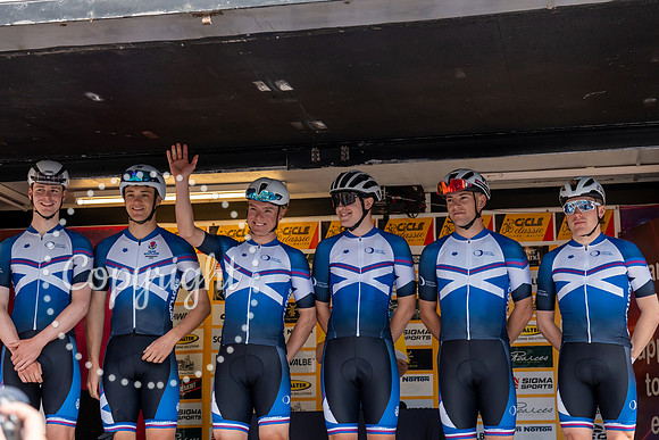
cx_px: 330
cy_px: 220
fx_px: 1282
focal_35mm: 70
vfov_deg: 19.5
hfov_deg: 28.8
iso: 1250
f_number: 5.6
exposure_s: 1/1000
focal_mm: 70
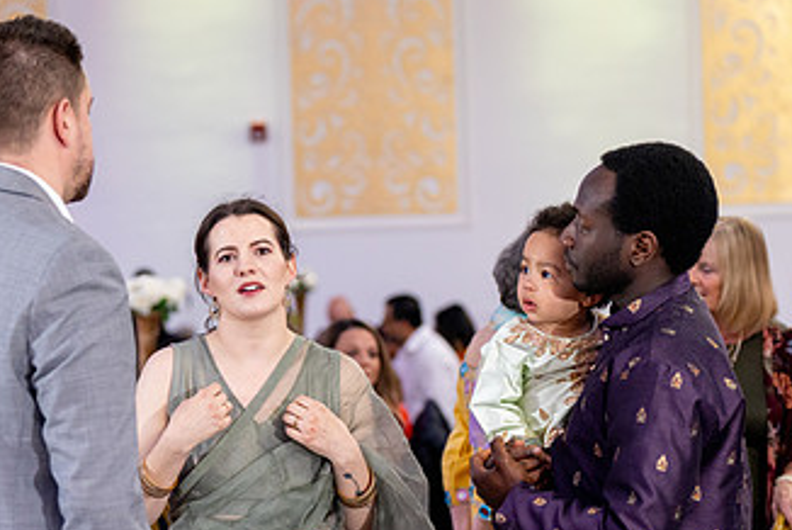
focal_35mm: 137
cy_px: 373
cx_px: 311
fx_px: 3017
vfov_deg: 10.0
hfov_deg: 14.9
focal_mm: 77
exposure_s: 1/200
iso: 3200
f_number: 2.8
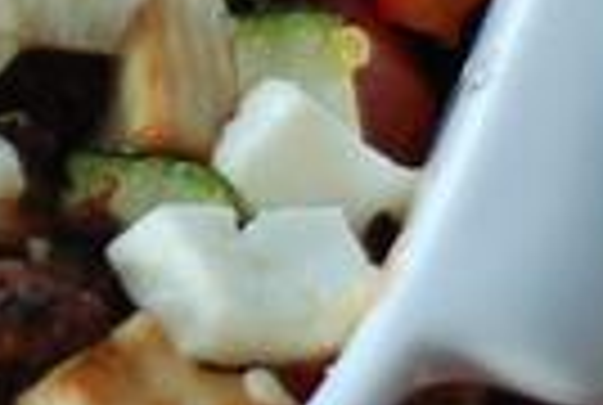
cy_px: -396
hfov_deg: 4.5
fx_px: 7521
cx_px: -486
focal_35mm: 448
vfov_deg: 3.1
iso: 400
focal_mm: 50
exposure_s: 1/250
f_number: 1.8
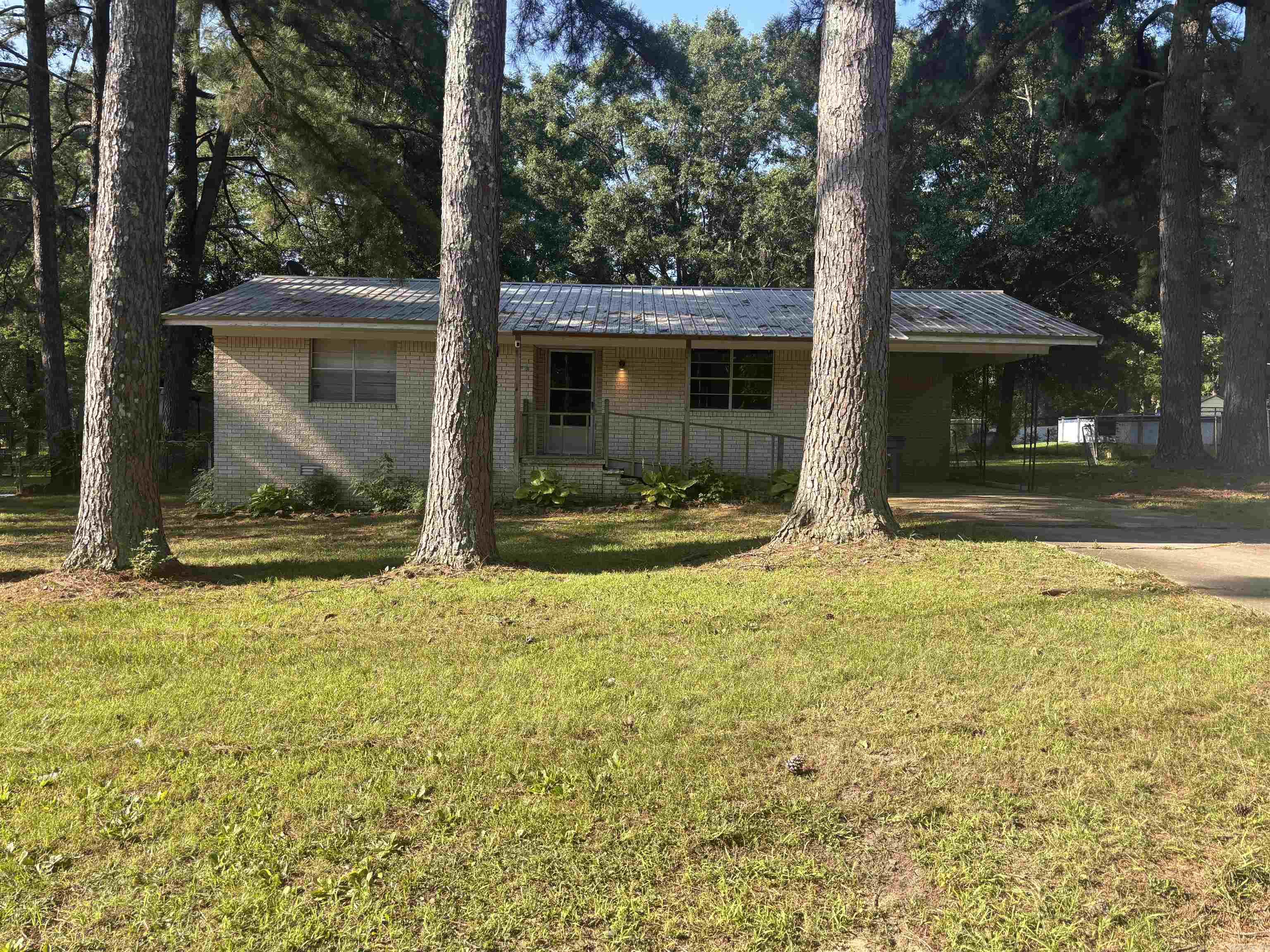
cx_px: 635
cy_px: 476
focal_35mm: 26
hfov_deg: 67.3
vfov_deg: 53.1
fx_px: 954
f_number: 1.6
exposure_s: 1/865
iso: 50
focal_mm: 5.96
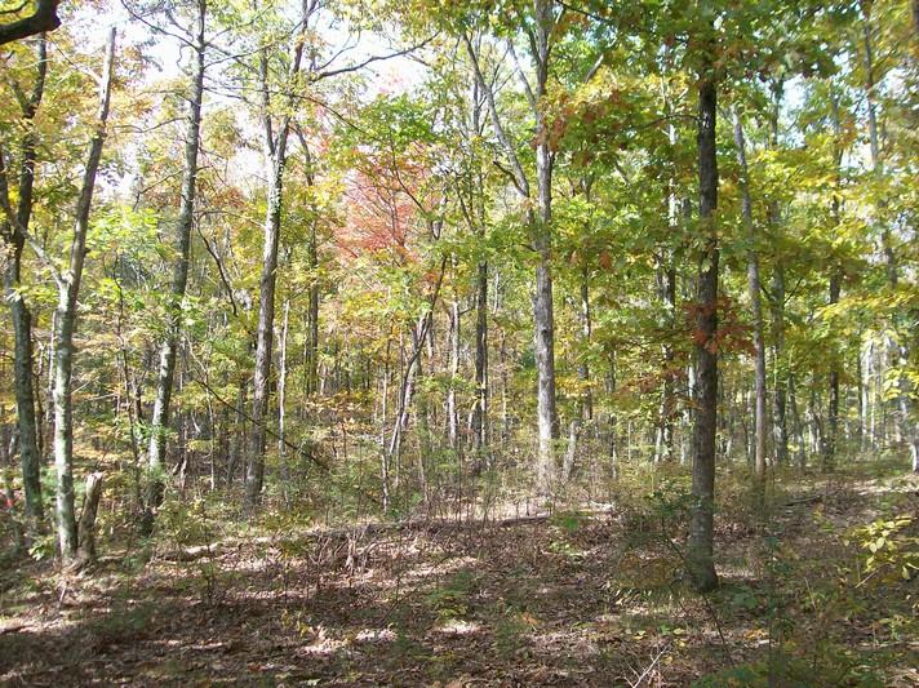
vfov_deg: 39.6
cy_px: 344
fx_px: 955
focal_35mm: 36
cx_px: 460
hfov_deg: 51.4
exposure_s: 1/137
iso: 80
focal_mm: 6
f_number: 2.7
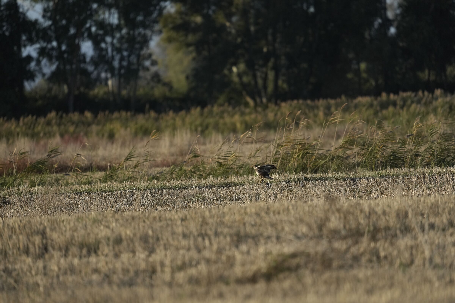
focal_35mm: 600
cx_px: 228
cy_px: 152
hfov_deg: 3.4
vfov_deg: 2.3
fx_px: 7583
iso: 1000
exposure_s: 1/3200
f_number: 6.3
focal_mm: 600
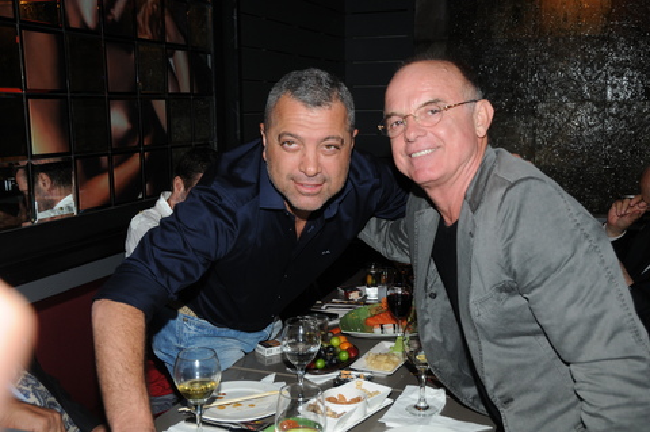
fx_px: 703
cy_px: 216
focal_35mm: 39
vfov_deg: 34.1
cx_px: 325
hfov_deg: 49.6
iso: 400
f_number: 5.6
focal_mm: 26
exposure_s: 1/60
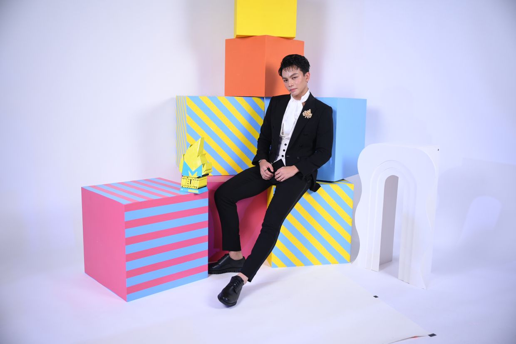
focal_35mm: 34
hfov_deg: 56.5
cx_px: 258
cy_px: 172
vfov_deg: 39.4
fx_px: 480
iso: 400
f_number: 2.8
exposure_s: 1/160
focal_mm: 33.5
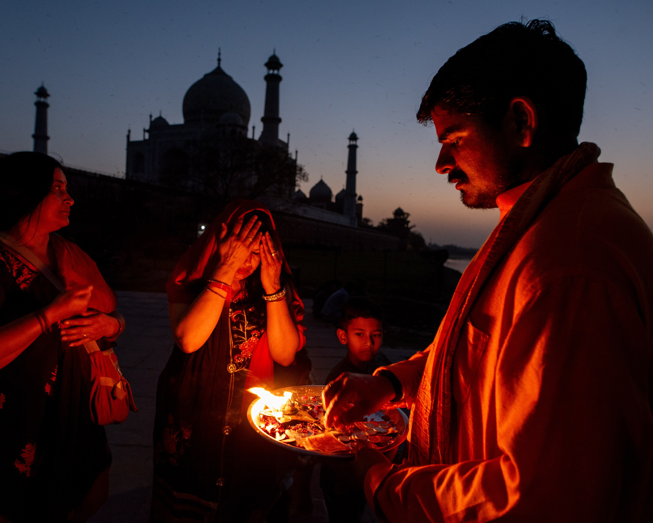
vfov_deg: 60.9
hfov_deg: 72.1
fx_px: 445
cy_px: 258
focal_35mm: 23
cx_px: 274
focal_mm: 20
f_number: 4
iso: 1250
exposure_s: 1/60
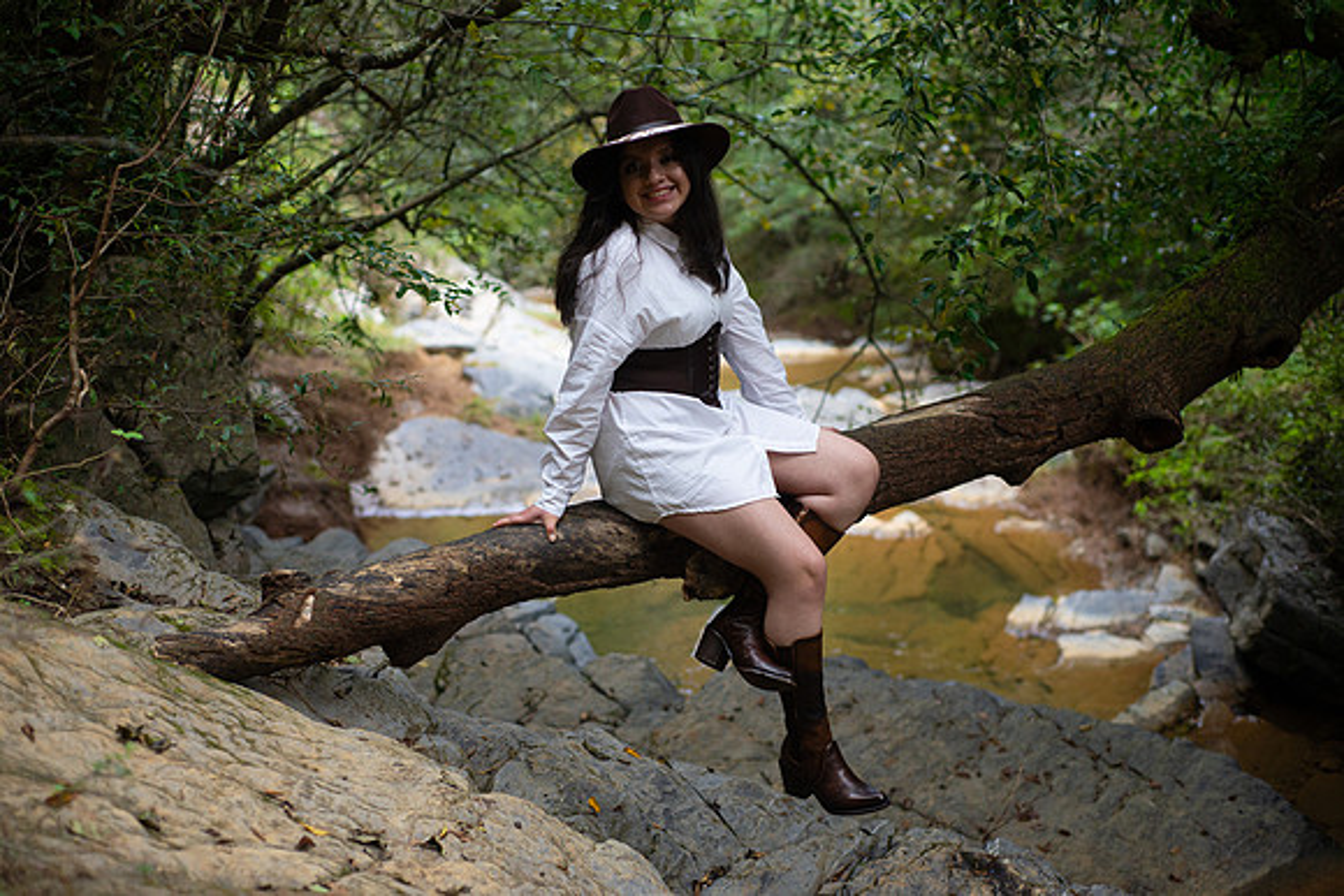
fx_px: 1867
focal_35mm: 50
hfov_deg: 39.6
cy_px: 448
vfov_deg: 27.0
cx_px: 672
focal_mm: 50
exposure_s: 1/1250
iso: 400
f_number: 2.8
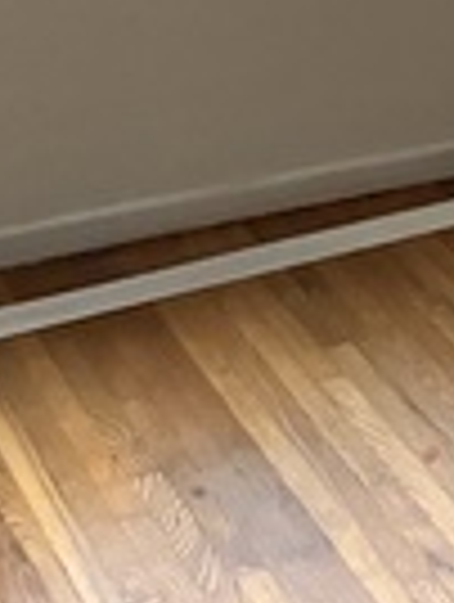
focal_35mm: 129
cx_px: 1065
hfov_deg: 10.1
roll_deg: -2.9
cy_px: -659
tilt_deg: +1.6
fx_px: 2249
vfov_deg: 13.0
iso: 500
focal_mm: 5.96
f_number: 1.6
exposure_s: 1/40
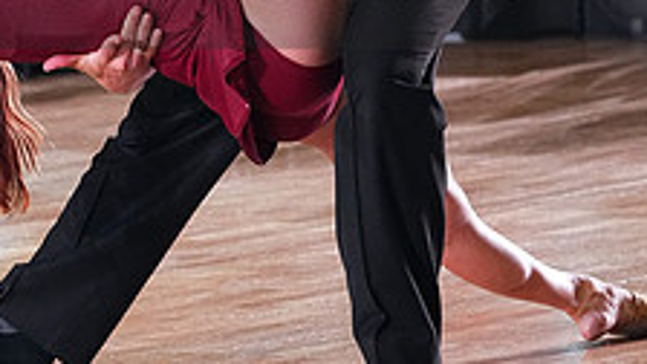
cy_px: -46
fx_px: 5713
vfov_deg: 3.6
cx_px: 178
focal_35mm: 333
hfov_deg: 6.5
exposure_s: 1/400
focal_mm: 123
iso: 6400
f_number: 5
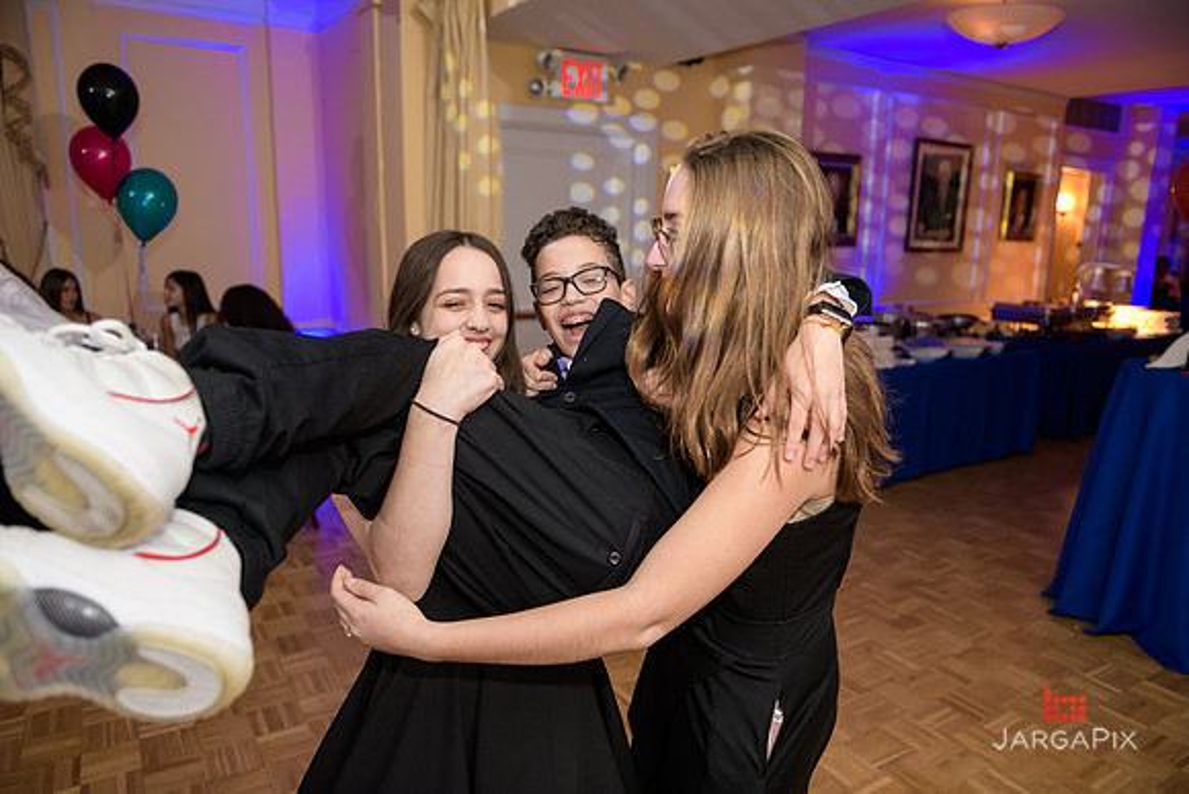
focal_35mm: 24
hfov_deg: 73.7
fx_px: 793
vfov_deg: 53.2
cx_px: 594
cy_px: 397
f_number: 3.2
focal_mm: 24
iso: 1250
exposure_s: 1/125
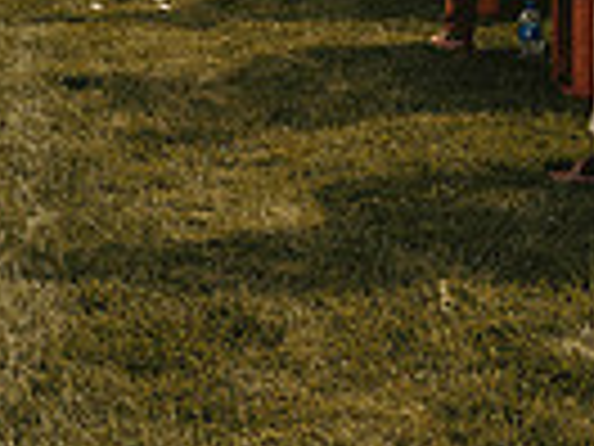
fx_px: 2025
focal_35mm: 118
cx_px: 117
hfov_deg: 16.6
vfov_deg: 12.4
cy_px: -38
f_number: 2.8
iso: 250
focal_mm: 28
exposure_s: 1/2500
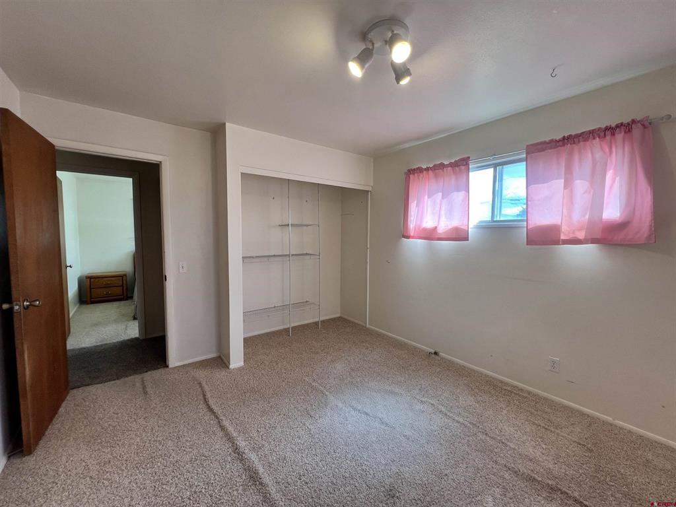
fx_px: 254
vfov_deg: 89.9
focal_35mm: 13
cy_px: 254
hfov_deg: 106.2
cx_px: 338
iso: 50
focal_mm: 1.57
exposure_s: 1/120
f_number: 1.8
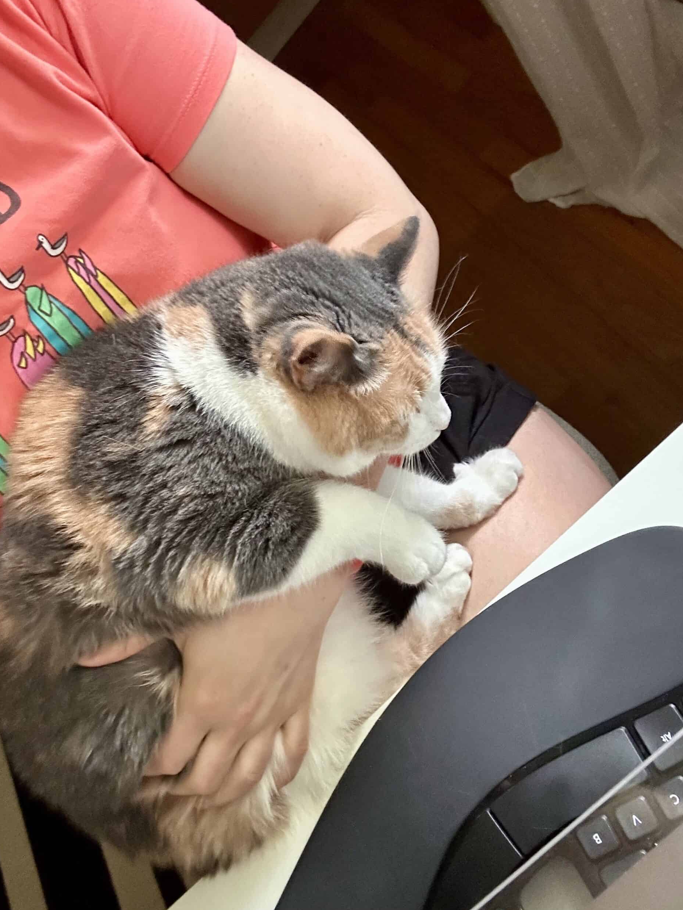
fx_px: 815
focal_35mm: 31
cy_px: 444
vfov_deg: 58.3
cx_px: 338
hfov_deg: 45.4
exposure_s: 1/39
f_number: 1.9
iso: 400
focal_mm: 2.69
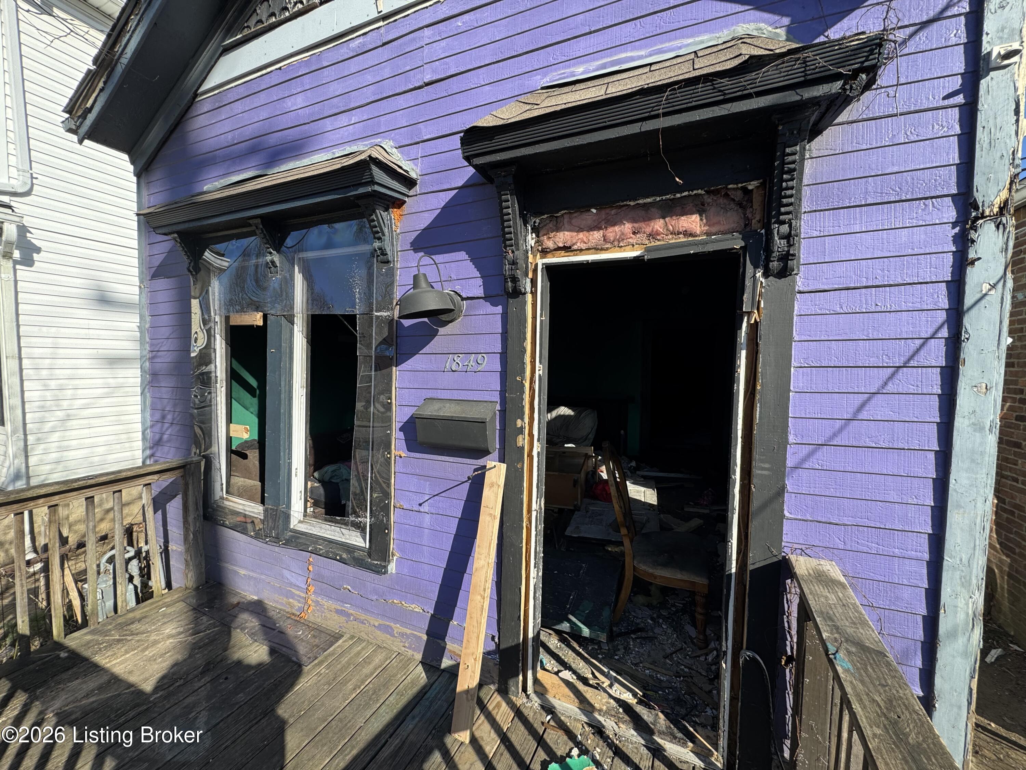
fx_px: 415
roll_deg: -1.0
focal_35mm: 14
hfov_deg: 102.1
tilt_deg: +1.8
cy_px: 385
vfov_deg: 85.7
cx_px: 513
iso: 50
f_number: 2.2
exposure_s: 1/657
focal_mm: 2.22
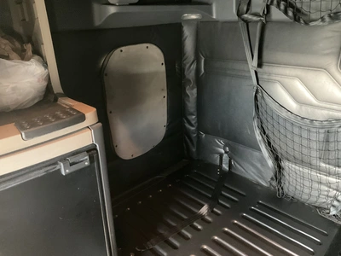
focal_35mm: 29
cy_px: 128
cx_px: 170
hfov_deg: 61.7
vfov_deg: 48.2
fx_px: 286
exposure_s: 1/24
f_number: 1.8
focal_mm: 3
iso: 640
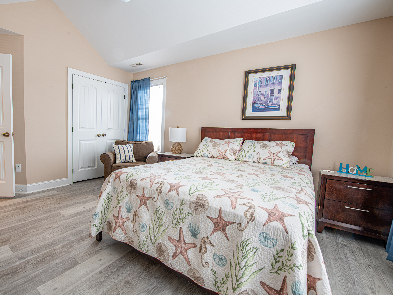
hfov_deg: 94.5
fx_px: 179
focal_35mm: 16
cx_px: 167
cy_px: 148
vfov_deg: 78.8
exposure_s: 1.6
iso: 64
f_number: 9
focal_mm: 14
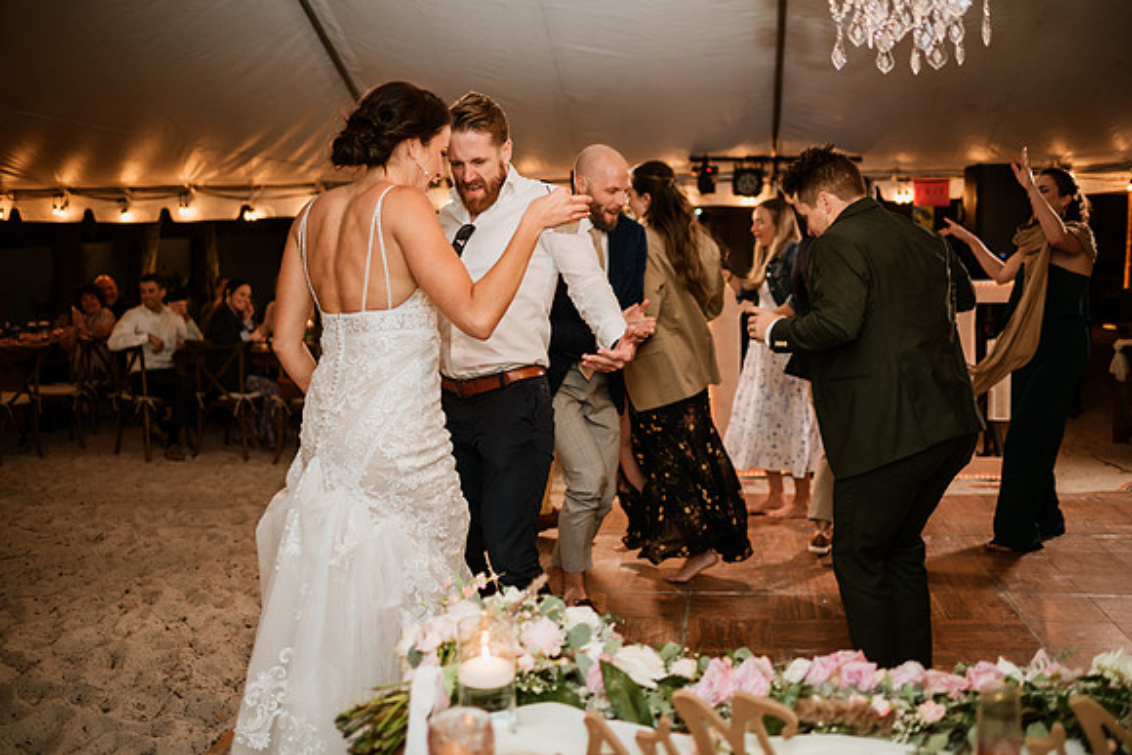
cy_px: 378
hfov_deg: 54.4
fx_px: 1101
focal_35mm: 35
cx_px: 566
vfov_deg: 37.9
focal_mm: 35
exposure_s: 1/200
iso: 500
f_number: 2
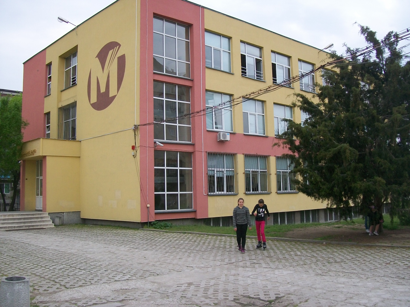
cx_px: 205
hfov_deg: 51.4
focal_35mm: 36
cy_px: 154
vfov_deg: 39.7
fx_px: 426
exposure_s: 1/160
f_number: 2.7
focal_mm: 6
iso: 80
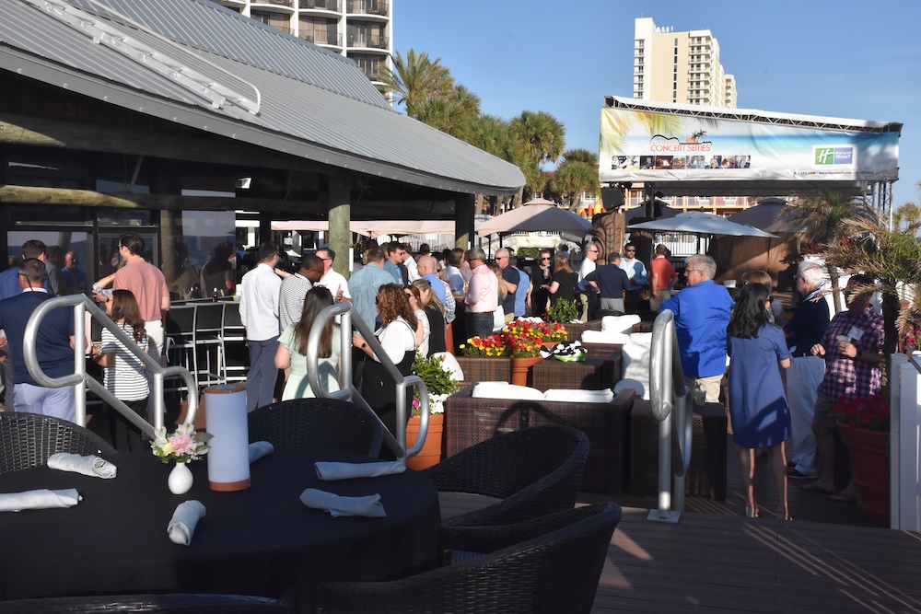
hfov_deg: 47.9
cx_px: 460
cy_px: 307
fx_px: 1036
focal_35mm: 40
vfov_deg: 33.0
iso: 1600
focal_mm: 27
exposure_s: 1/1000
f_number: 16
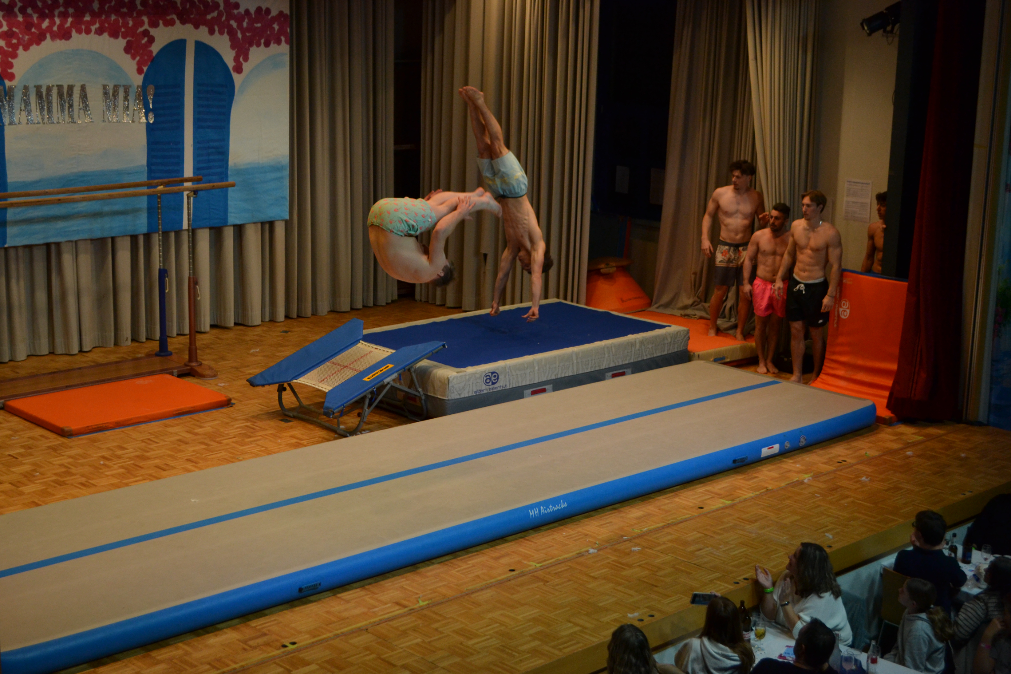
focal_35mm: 54
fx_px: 1516
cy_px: 337
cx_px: 506
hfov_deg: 36.9
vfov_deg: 25.1
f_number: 5
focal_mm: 36
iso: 1100
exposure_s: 1/500
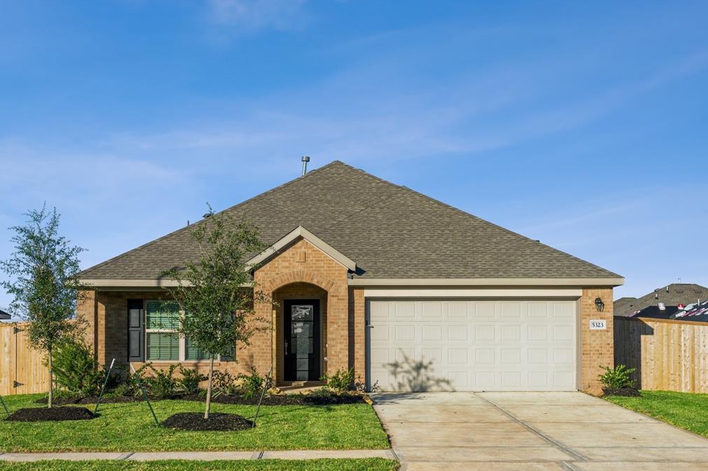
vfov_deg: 19.2
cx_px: 353
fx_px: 1395
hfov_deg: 28.5
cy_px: 235
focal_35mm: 71
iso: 100
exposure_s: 1/400
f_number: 8
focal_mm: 70
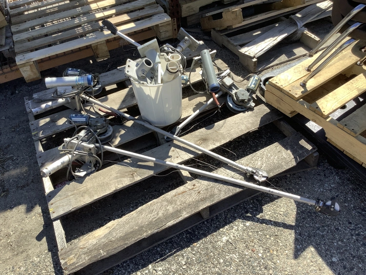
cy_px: 138
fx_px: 328
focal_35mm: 31
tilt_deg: -47.9
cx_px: 183
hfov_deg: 58.3
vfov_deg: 45.5
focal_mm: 3.3
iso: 25
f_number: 2.4
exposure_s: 1/806
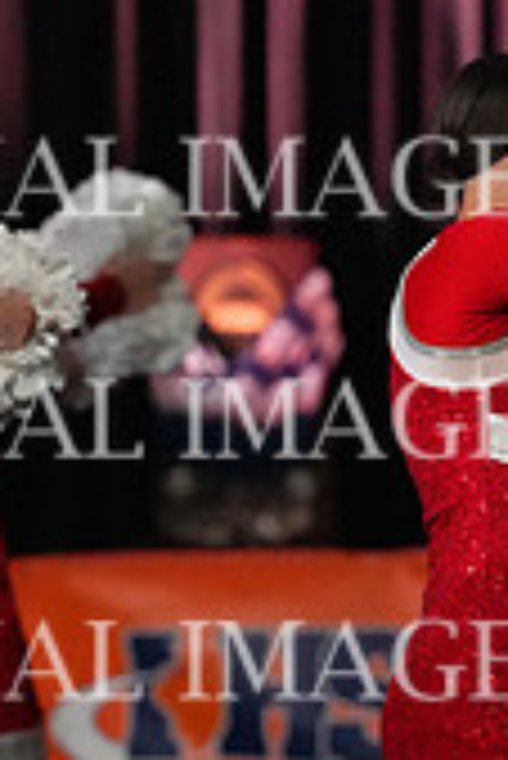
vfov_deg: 2.0
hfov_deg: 1.3
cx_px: 533
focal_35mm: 1032
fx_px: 21798
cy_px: 540
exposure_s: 1/1250
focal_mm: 300
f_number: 3.5
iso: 16000
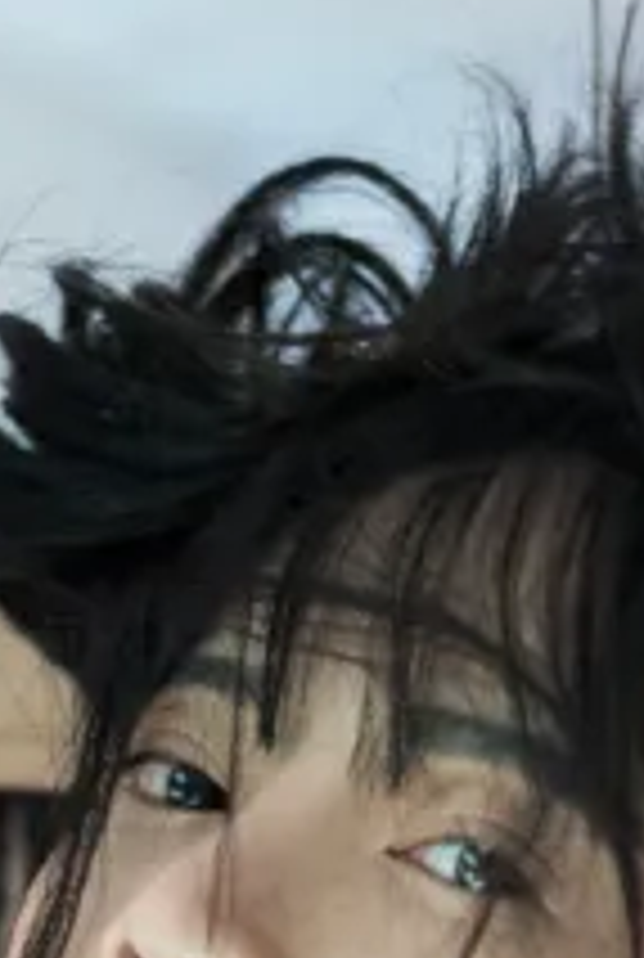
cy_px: 2033
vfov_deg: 10.9
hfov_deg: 8.2
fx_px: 4486
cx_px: 396
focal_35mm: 168
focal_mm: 35
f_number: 1.4
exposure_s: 1/100
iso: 2500
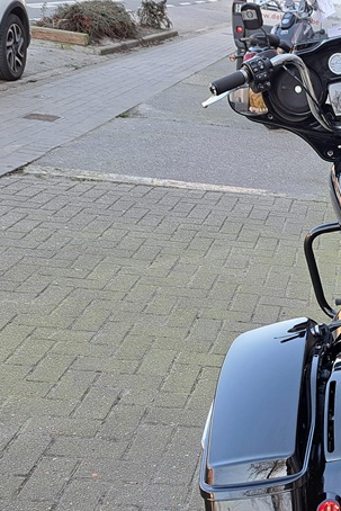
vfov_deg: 35.7
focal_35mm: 55
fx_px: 781
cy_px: 358
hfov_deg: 22.9
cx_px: 393
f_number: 1.8
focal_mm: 5.23
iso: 50
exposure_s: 1/100
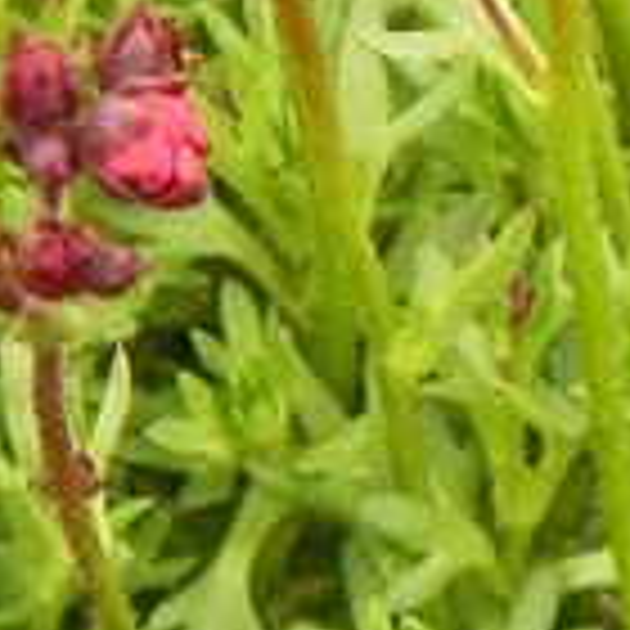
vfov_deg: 0.8
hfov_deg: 0.8
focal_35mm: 2153
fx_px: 44332
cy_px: -234
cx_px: 333
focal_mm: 75.7
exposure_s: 1/125
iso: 160
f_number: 5
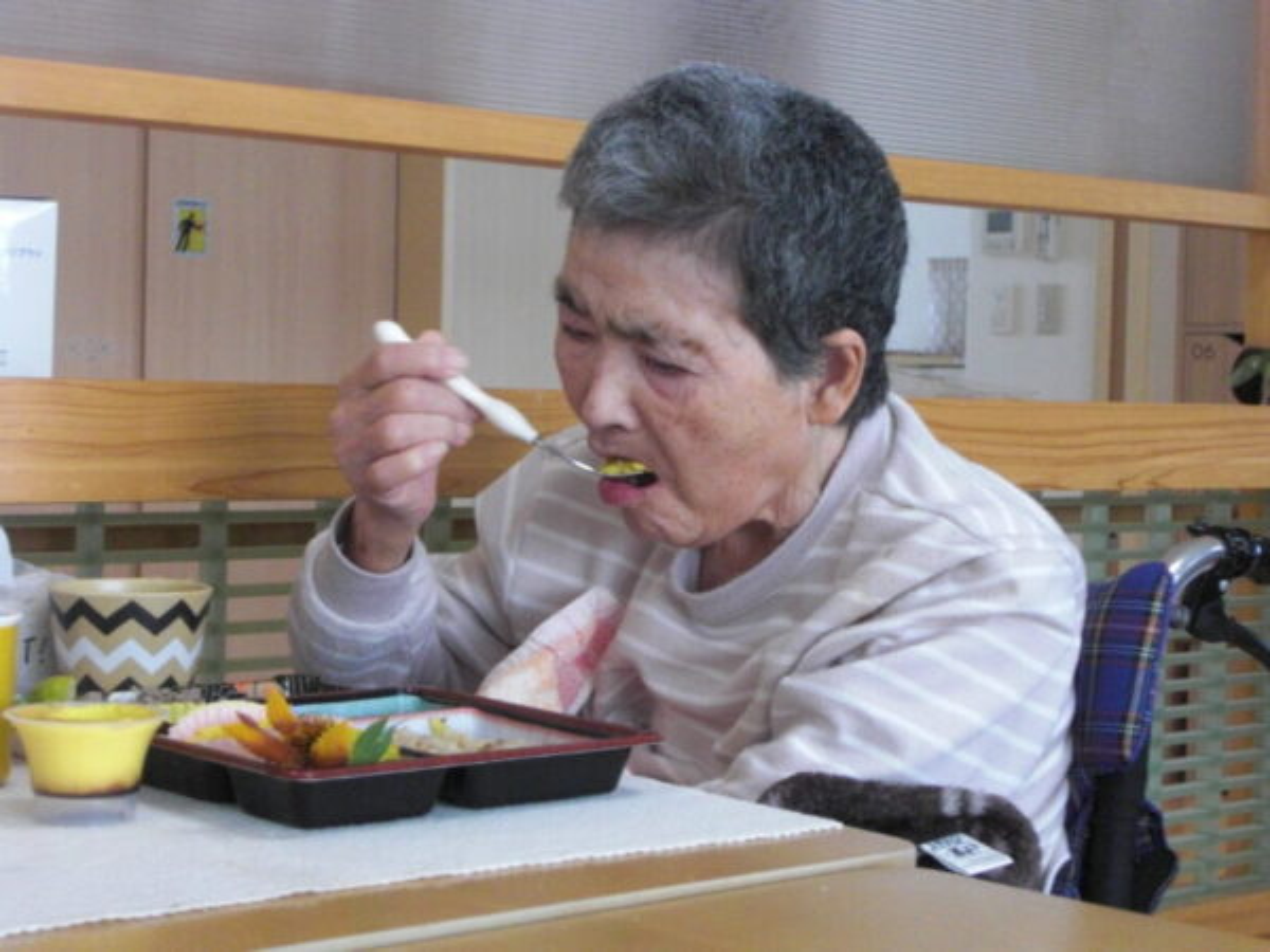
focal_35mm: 66
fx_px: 2421
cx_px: 635
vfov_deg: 22.3
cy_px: 476
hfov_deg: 29.4
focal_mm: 11.7
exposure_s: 1/125
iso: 400
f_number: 4.1
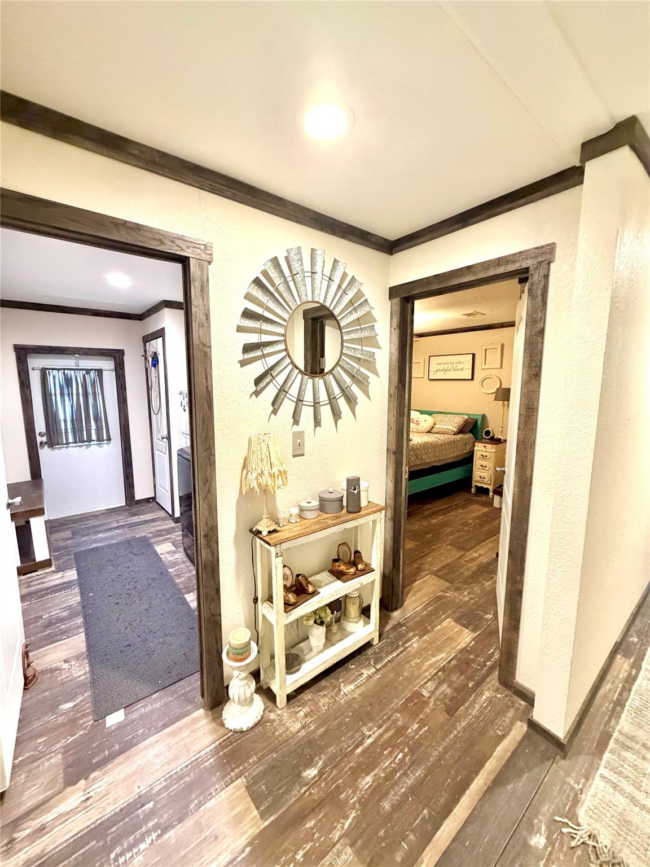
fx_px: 351
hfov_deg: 85.7
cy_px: 434
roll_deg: +0.4
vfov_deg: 102.1
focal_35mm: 14
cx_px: 325
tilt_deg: -7.7
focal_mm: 2.22
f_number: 2.2
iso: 640
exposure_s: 1/60
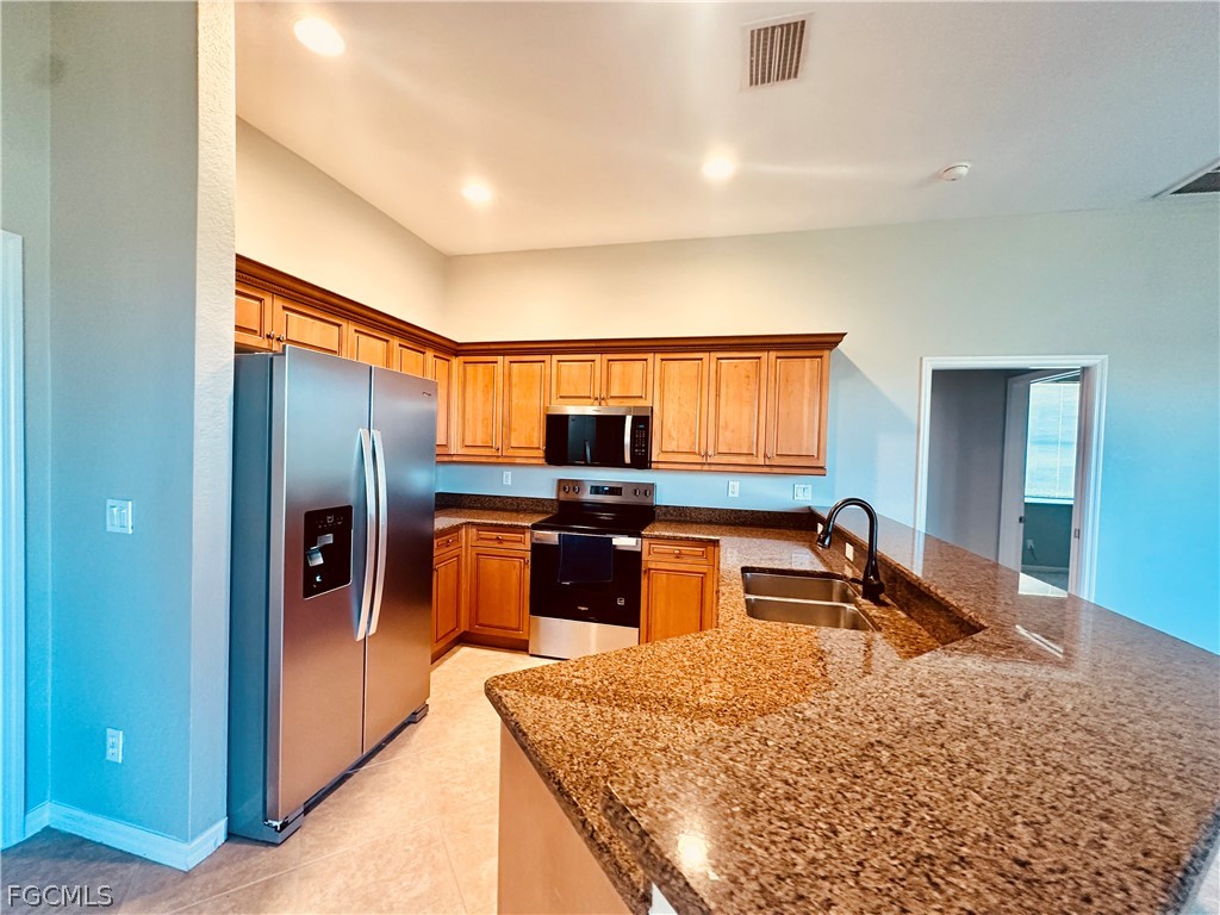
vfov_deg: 85.7
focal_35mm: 14
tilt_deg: +1.7
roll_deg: +0.4
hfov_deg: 102.1
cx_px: 610
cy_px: 458
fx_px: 493
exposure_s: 1/60
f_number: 2.2
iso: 250
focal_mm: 2.22
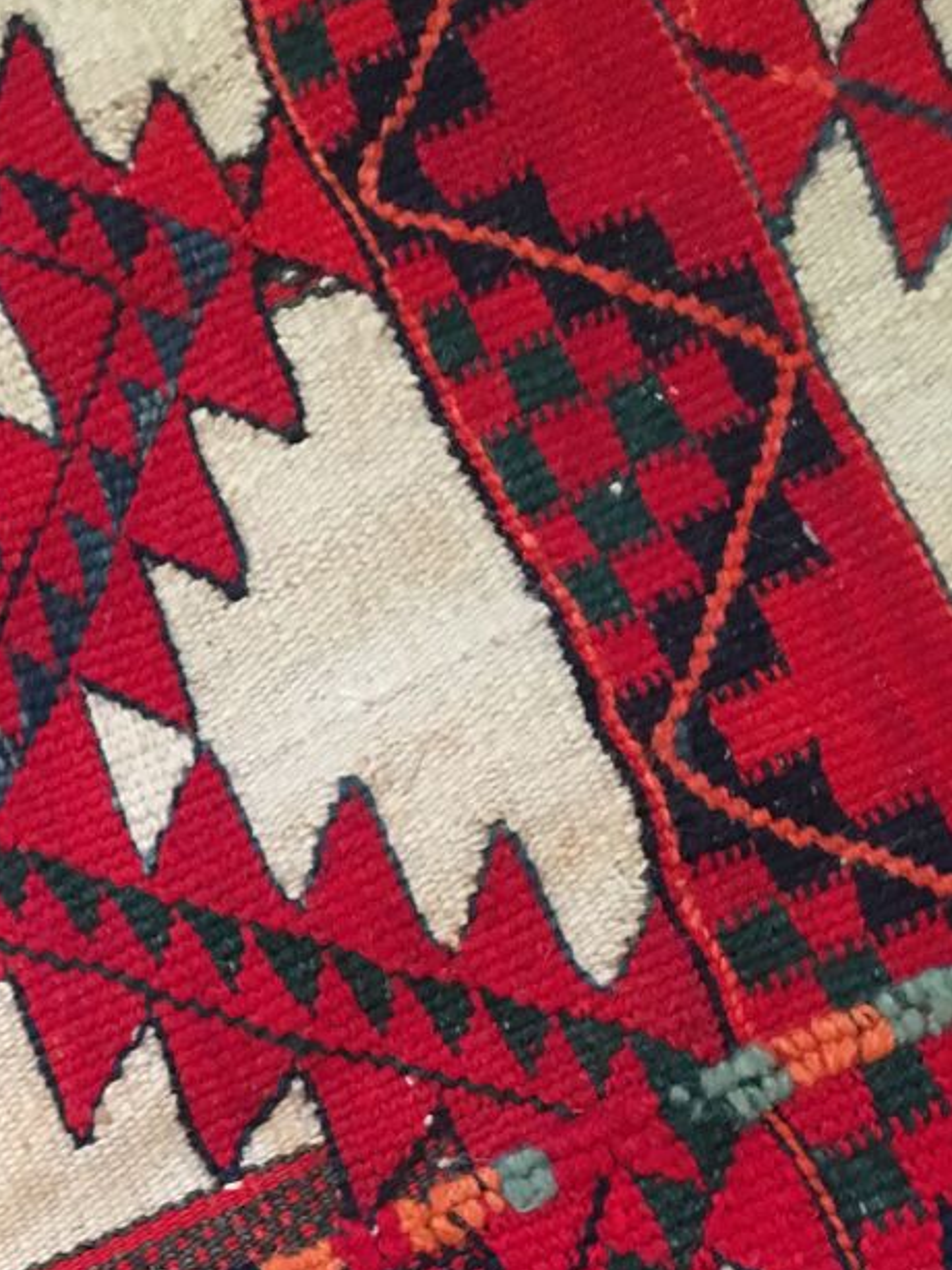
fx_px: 2312
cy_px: 1337
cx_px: -79
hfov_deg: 22.1
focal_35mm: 63
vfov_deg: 28.4
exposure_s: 1/17
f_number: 2.2
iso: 200
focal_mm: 4.15
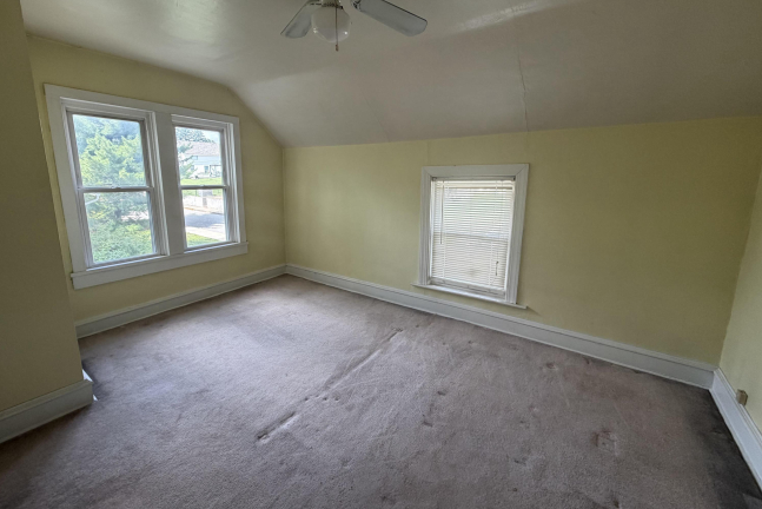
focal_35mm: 15
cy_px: 231
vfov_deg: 77.2
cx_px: 372
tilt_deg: -9.8
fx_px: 318
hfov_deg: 100.3
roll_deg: -0.1
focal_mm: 2.22
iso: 160
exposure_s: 1/121
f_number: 2.2
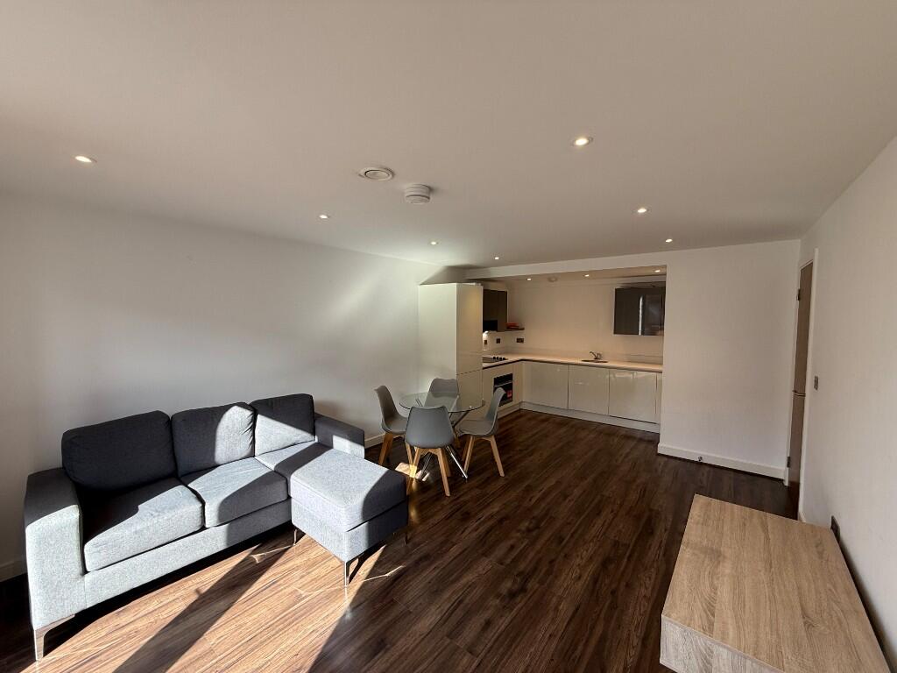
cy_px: 336
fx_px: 363
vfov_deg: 85.7
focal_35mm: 14
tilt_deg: -3.8
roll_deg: +1.1
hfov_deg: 102.1
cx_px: 448
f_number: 2.2
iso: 50
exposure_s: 1/138
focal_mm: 2.22
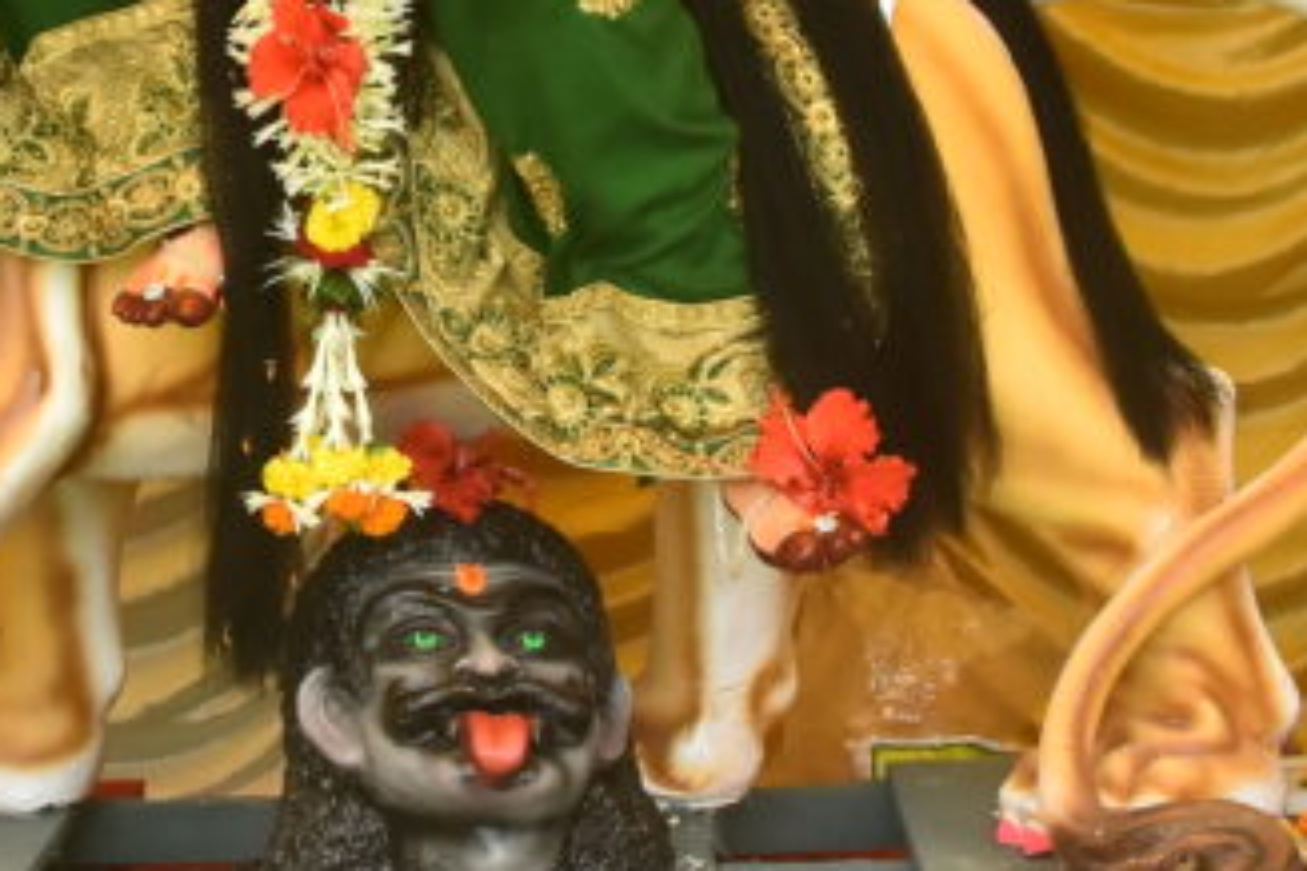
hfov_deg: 18.5
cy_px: -76
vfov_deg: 12.3
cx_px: 328
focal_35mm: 110
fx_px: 3993
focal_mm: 20
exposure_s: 1/250
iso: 400
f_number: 8
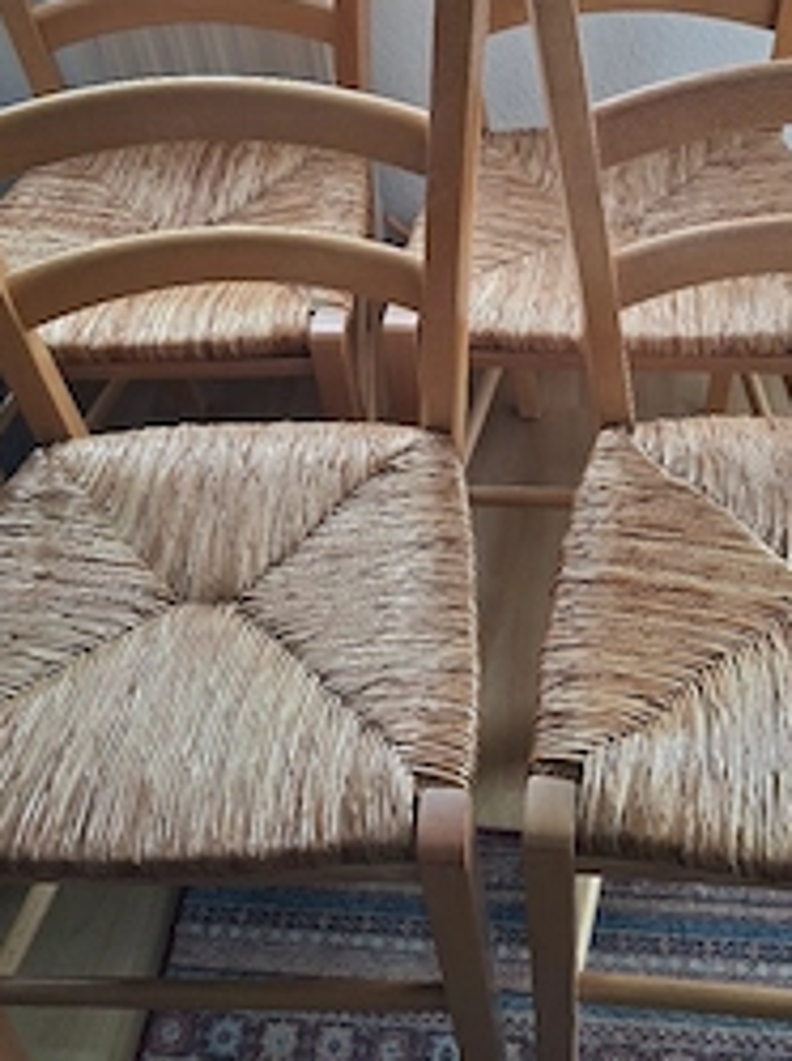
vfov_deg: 48.1
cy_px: 251
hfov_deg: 38.3
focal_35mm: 37
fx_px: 1132
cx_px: 494
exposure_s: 1/100
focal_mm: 5.54
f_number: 1.8
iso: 100
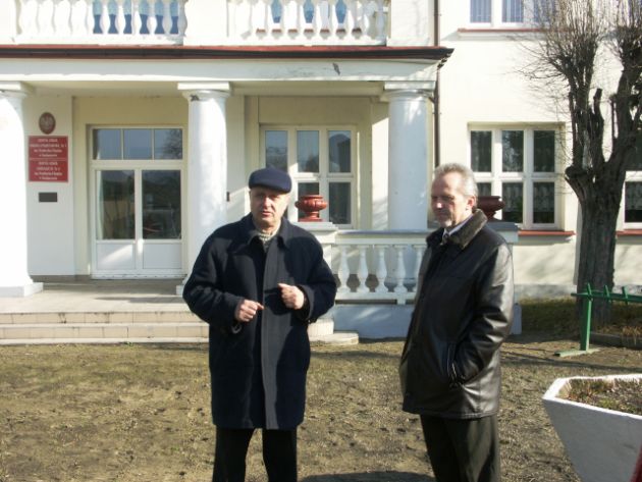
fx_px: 798
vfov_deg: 33.6
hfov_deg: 43.8
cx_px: 321
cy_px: 241
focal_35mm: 43
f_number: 5.6
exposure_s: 1/200
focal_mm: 10.98
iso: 64
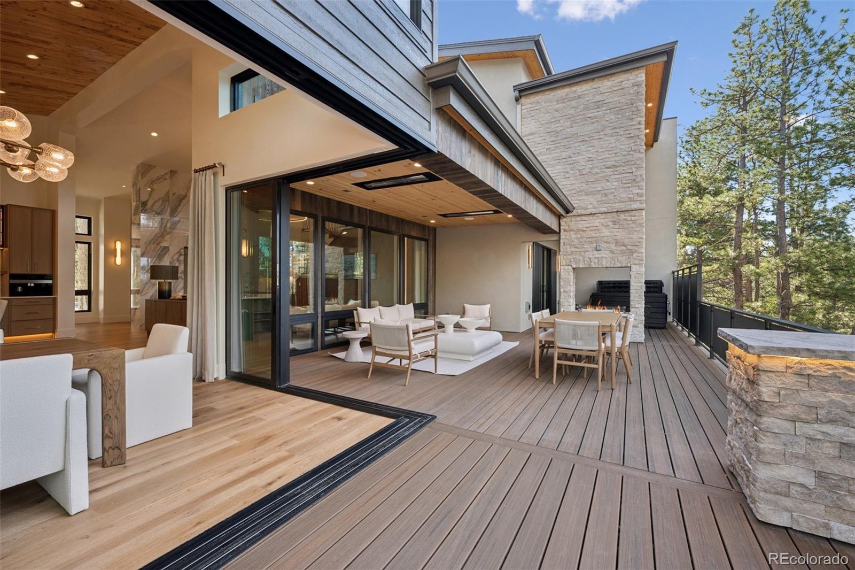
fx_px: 356
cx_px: 428
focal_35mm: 15
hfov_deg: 100.4
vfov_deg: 77.3
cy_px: 285
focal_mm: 15
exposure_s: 1/8
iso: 100
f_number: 11
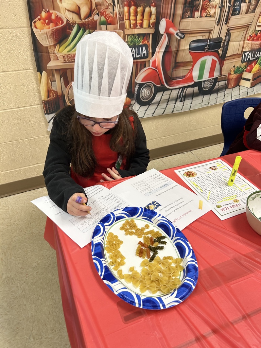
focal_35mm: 26
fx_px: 261
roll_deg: -0.9
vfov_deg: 67.3
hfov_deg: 53.1
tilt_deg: -38.5
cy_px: 174
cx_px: 130
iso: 80
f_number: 1.5
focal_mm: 5.7
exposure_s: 1/60
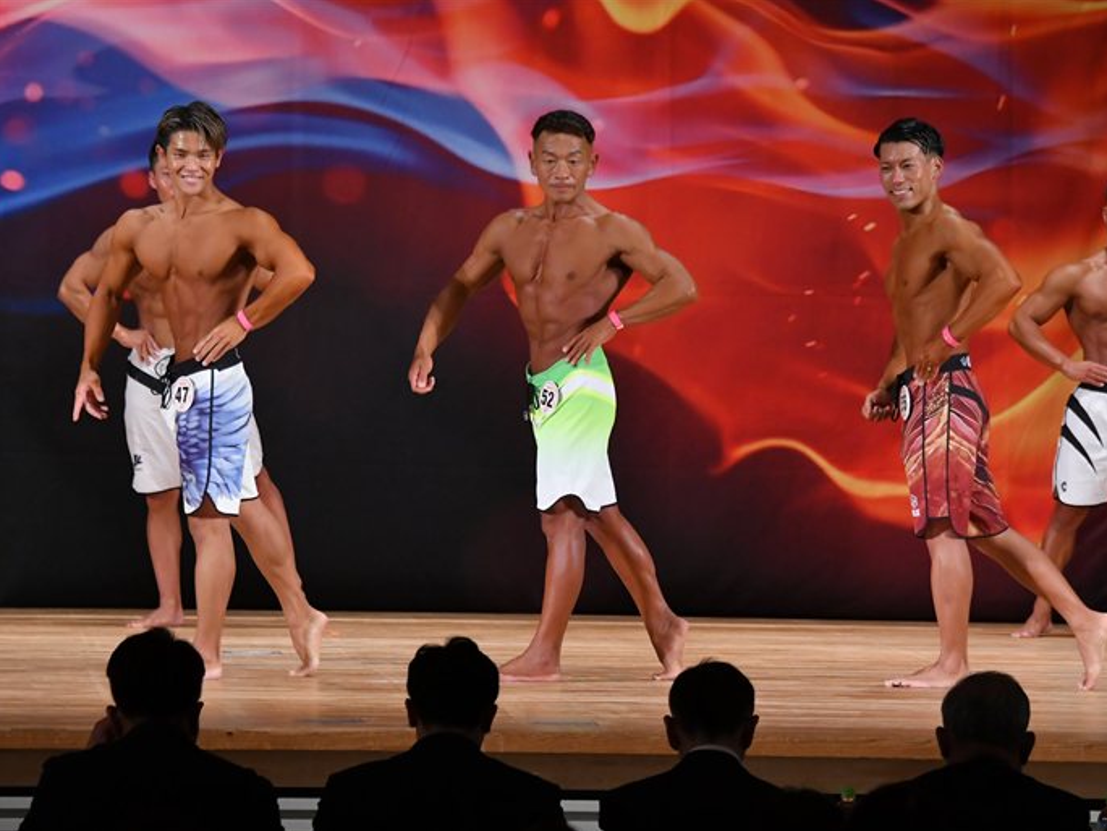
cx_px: 600
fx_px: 7035
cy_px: 416
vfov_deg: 6.8
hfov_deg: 9.0
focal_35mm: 220
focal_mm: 135
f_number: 5.6
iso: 3200
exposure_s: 1/400
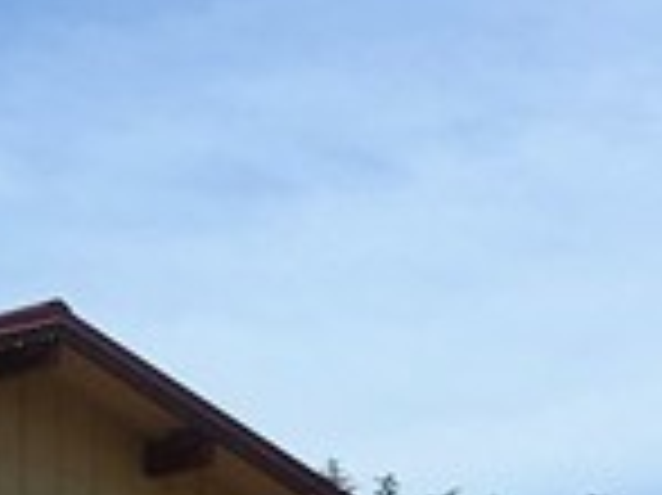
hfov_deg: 9.8
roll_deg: +0.2
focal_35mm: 202
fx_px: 3860
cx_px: 374
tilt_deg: +1.3
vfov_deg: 7.0
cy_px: 1073
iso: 25
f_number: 2.2
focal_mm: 4.15
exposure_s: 1/1748
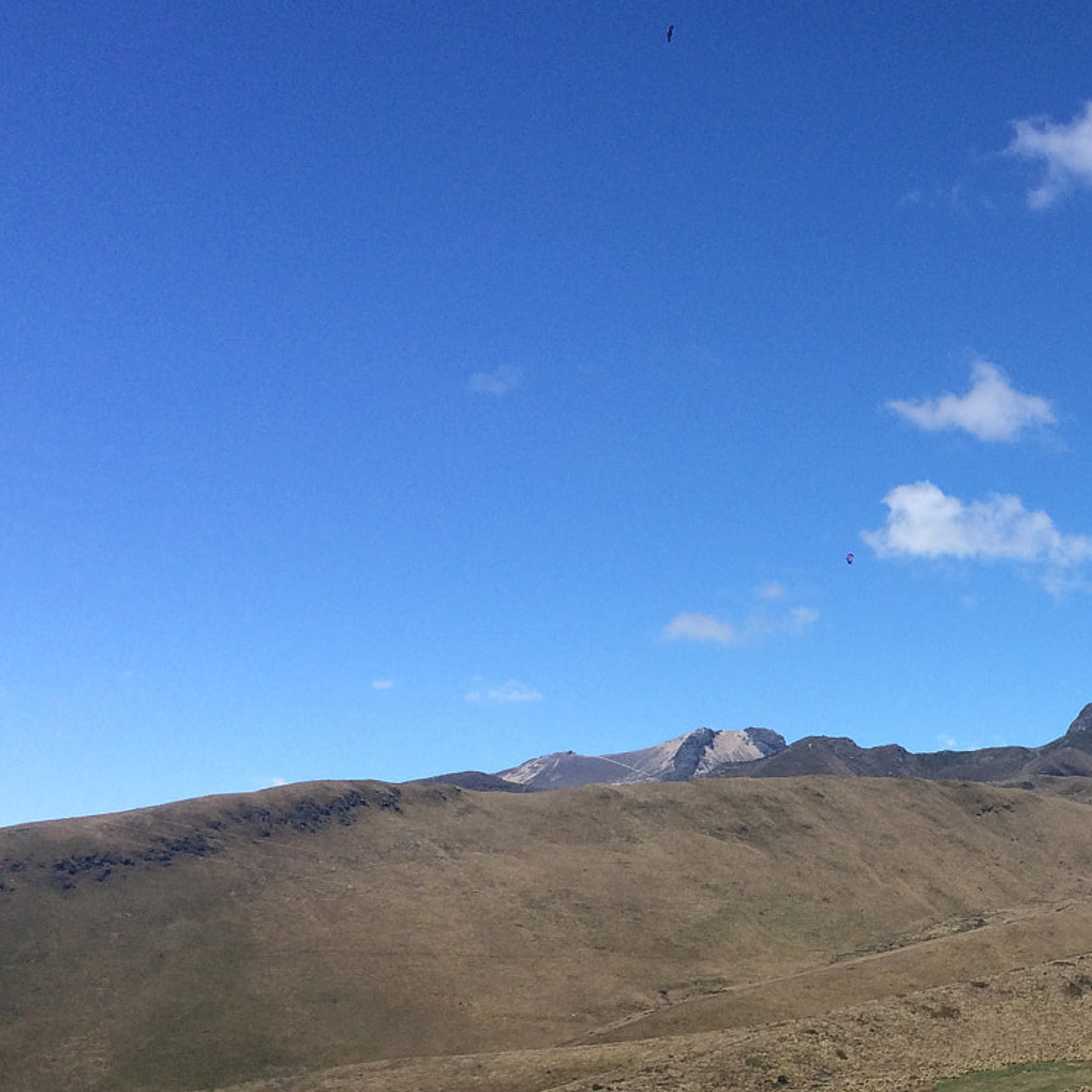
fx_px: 1963
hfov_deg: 29.3
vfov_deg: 30.9
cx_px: 1067
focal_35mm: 55
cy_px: 720
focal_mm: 4.15
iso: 32
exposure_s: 1/2564
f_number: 2.2
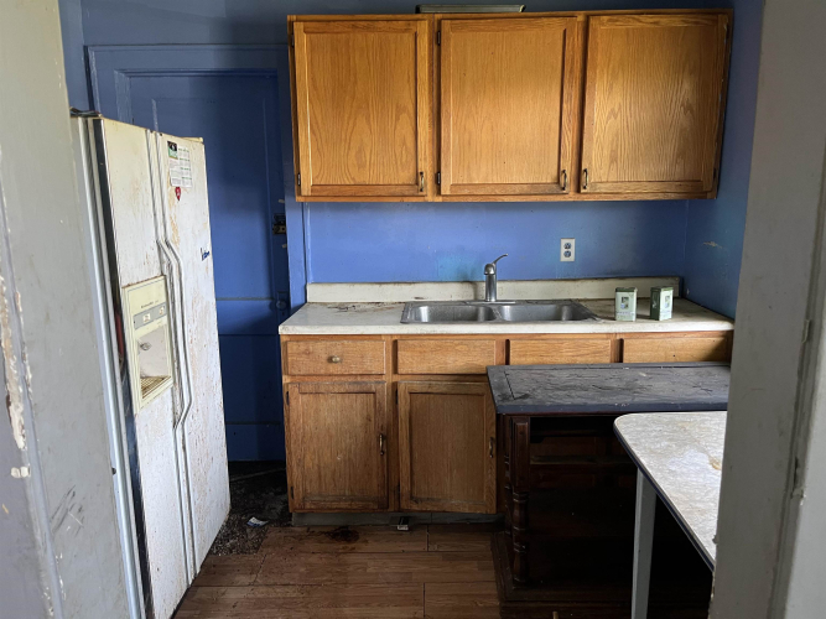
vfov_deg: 53.0
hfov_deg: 67.3
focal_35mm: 26
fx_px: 620
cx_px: 413
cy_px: 310
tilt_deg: -10.3
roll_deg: +0.0
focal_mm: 5.1
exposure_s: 1/62
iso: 125
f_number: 1.6
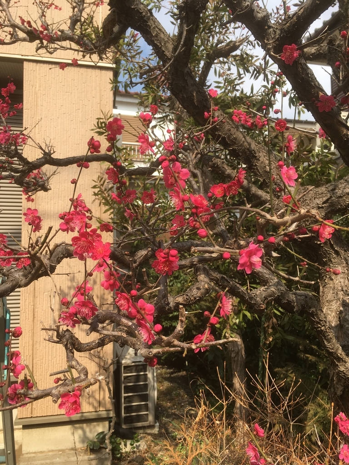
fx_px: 390
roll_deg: +0.2
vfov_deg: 61.7
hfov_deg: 48.2
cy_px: 232
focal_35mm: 29
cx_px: 174
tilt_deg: +5.1
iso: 25
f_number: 2.2
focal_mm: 4.15
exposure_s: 1/1131
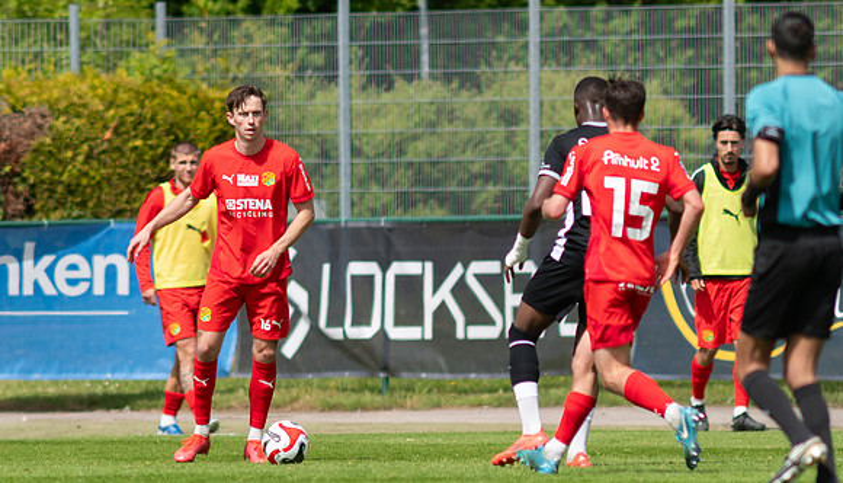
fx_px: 21561
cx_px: 224
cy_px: 304
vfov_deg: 1.3
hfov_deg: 2.2
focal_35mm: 960
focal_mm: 300
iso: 100
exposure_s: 1/2000
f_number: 3.2
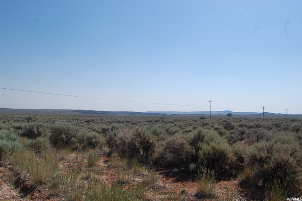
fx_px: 226
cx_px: 151
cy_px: 100
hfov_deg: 67.4
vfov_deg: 47.9
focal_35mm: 27
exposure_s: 1/400
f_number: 10
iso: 200
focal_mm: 18
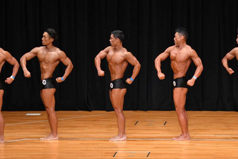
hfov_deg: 9.2
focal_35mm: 225
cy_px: 80
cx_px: 119
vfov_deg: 6.1
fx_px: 1487
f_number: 5.6
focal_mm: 150
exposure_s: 1/400
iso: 4000
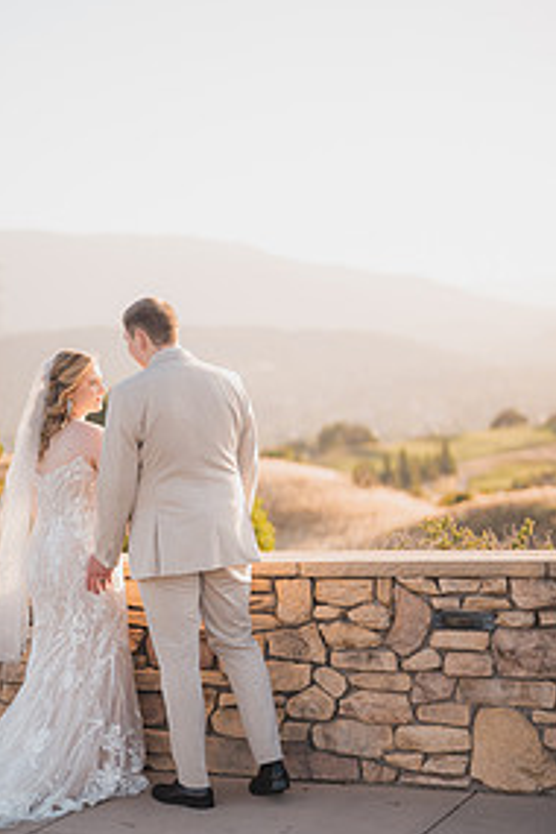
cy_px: 492
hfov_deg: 17.2
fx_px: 1830
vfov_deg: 25.6
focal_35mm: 79
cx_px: 152
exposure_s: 1/5000
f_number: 1.2
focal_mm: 50
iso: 200
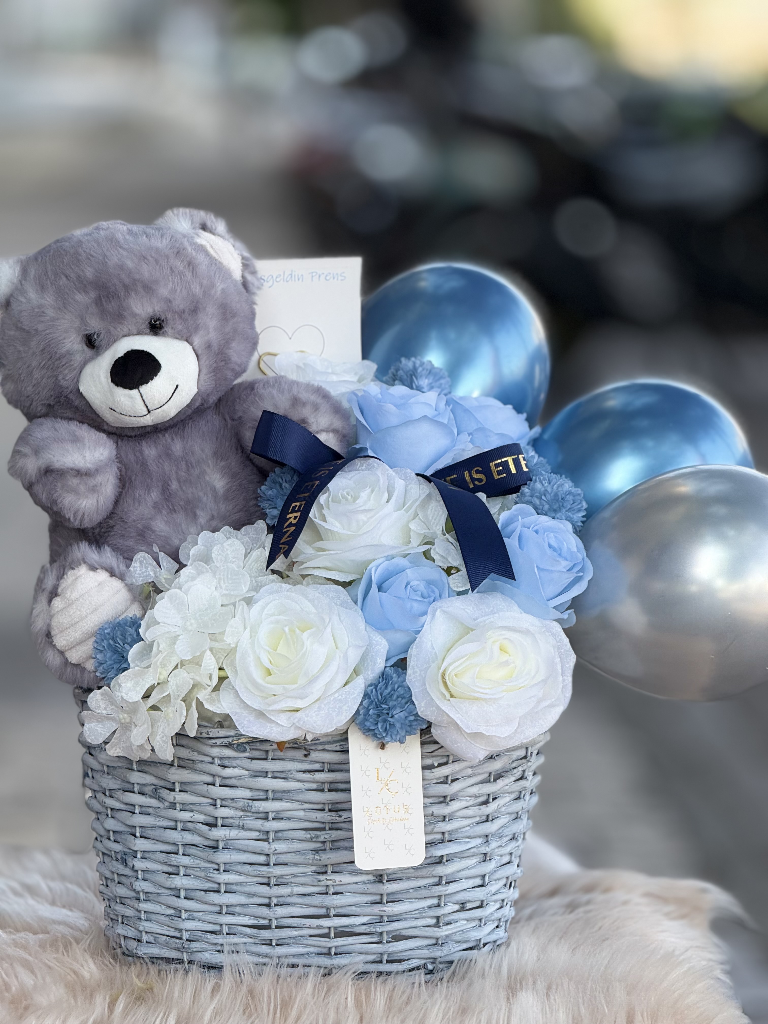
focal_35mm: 120
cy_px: 512
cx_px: 384
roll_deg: +0.5
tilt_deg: -9.2
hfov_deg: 12.3
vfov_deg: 16.4
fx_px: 3550
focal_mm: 15.66
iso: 50
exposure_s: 1/261
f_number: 2.8
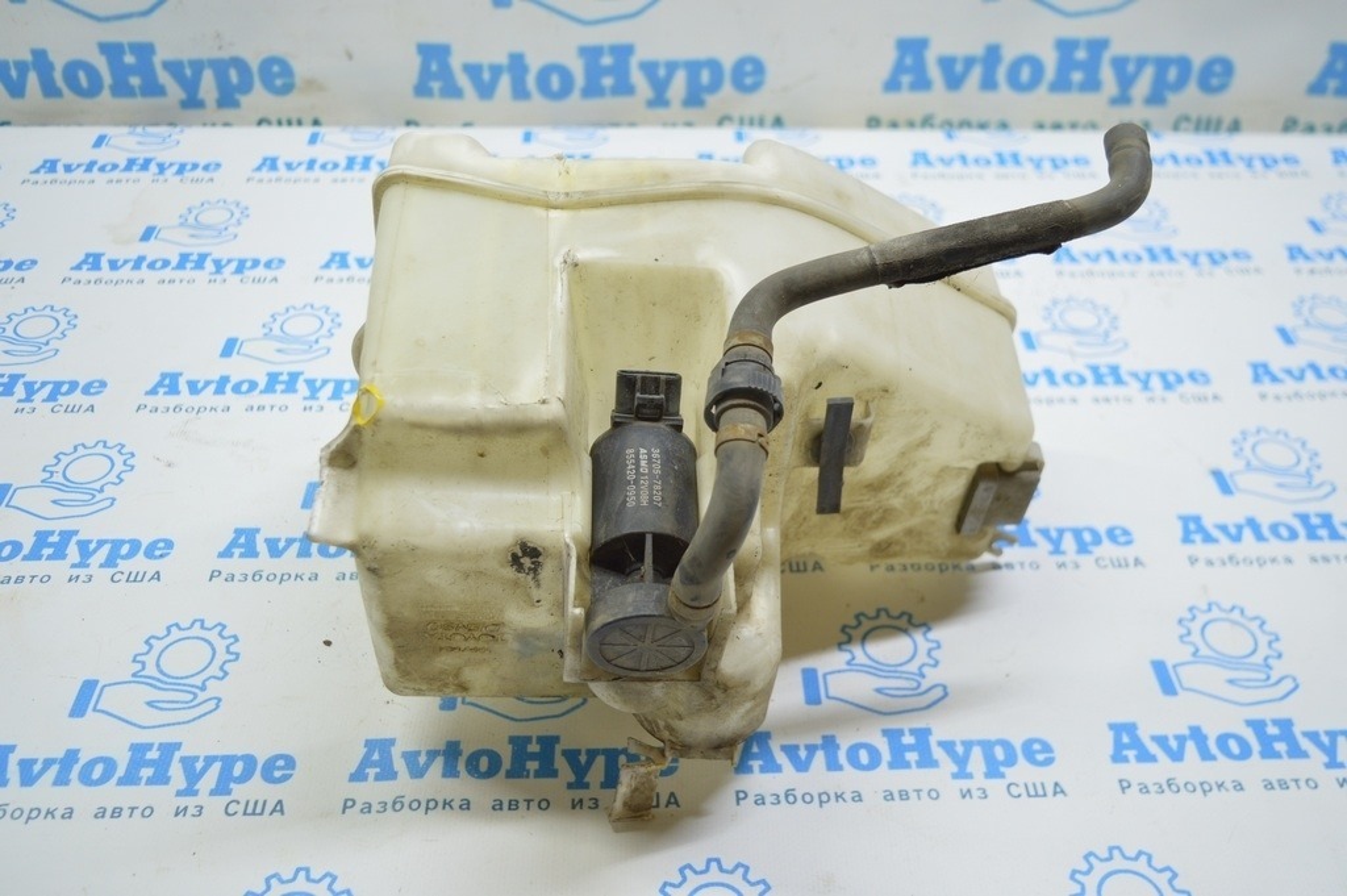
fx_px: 1346
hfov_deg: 53.2
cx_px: 674
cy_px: 448
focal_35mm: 36
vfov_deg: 36.8
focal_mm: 24
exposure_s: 1/50
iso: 400
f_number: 4
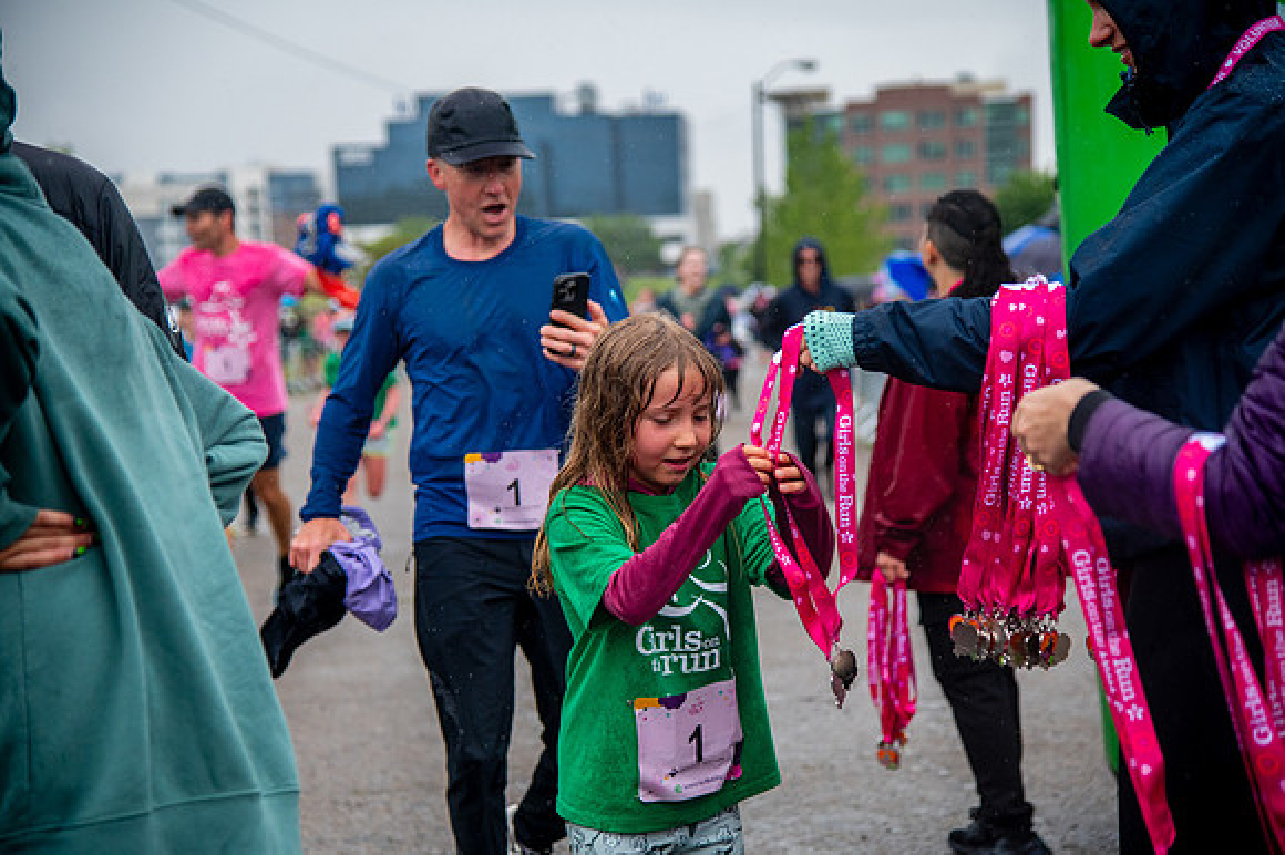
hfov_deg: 24.8
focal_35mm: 82
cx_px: 642
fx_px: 2925
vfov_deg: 16.6
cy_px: 428
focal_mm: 82
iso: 1600
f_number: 4
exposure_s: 1/1600
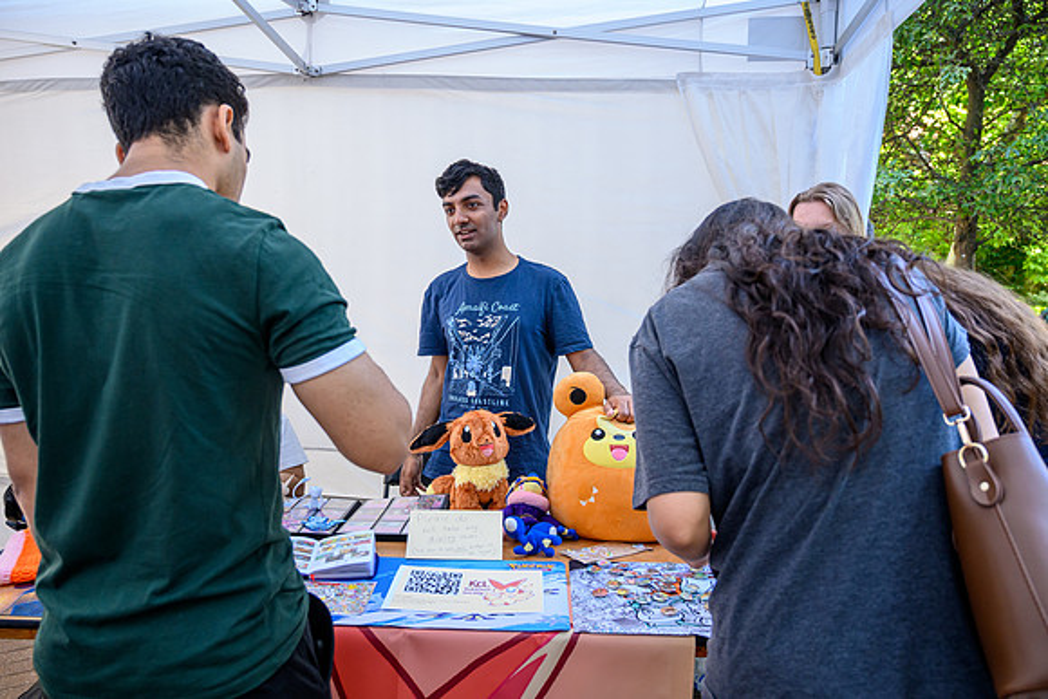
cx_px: 524
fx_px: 726
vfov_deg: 51.4
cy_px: 350
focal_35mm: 25
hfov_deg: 71.7
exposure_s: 1/320
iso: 1600
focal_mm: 24
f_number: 4
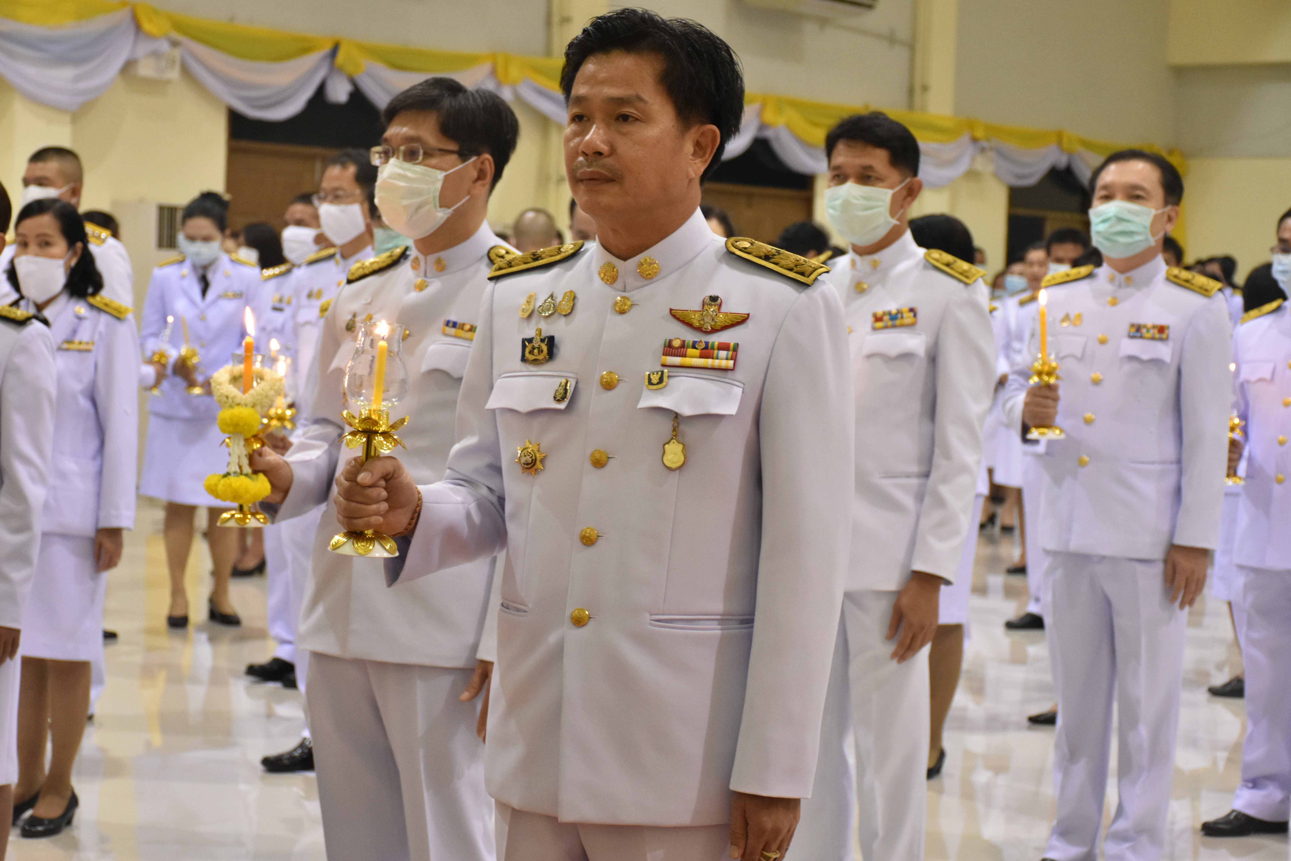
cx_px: 646
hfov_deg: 27.0
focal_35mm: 75
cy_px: 430
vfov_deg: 18.2
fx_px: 2689
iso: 2000
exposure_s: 1/60
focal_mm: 50
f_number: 4.8
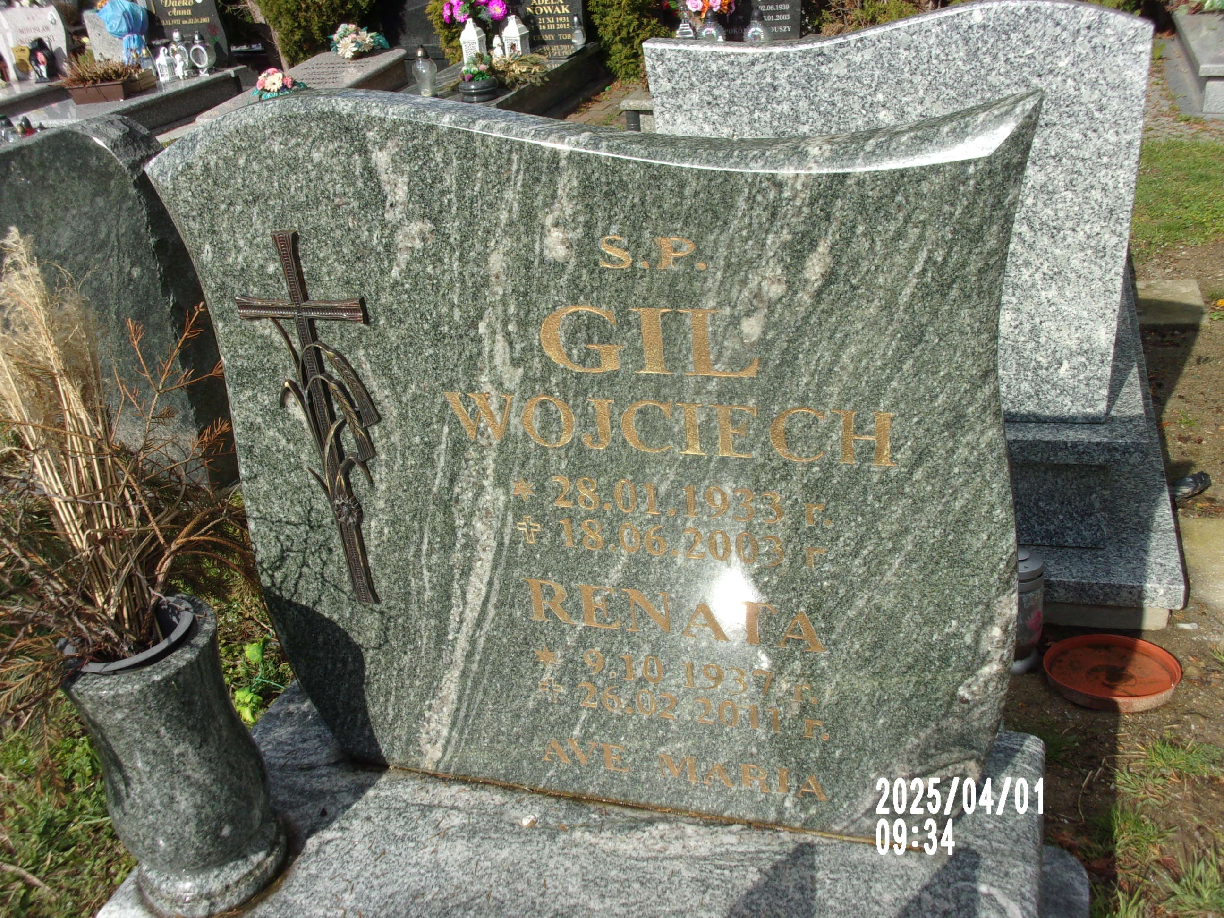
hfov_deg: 51.4
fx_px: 1273
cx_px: 612
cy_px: 459
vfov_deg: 39.7
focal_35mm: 36
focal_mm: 6.4
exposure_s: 1/120
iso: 80
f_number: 11.8
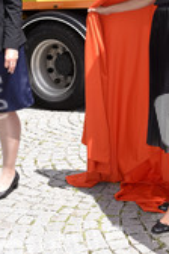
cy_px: 35
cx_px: 95
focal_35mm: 57
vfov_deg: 33.5
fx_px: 401
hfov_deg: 23.8
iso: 160
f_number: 8
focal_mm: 24
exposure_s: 1/160
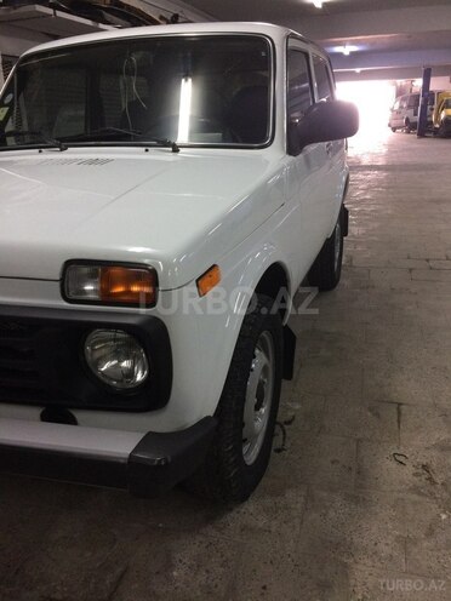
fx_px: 504
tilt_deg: -18.3
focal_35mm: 29
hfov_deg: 48.2
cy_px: 300
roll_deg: +0.5
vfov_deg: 61.7
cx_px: 226
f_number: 2.2
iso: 160
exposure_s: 1/33
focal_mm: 4.15
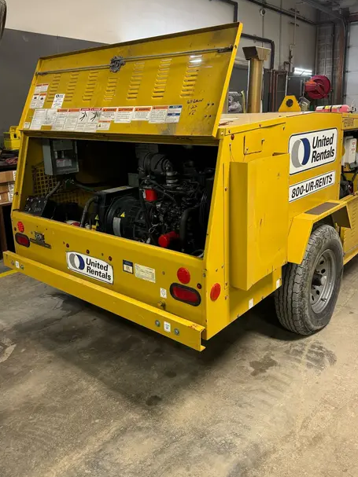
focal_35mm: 29
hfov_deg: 48.1
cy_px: 205
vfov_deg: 61.4
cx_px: 197
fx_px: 400
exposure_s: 1/60
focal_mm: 6.76
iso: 160
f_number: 1.78
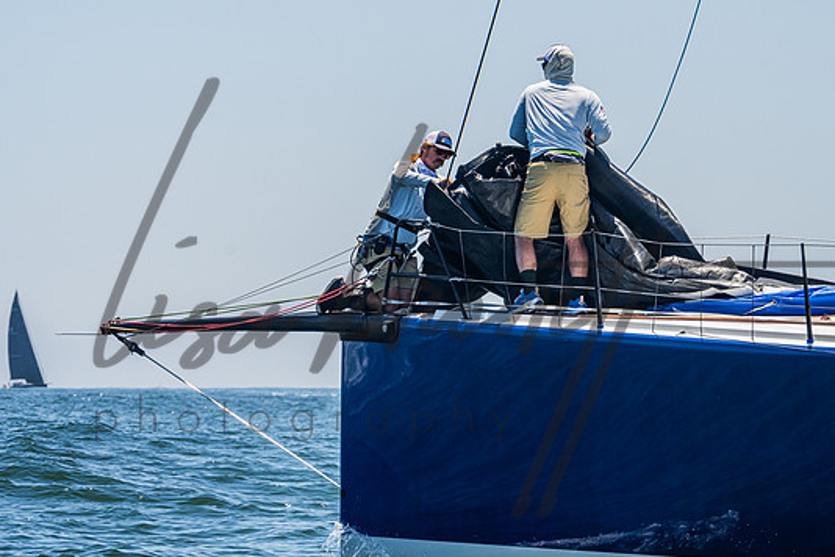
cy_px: 227
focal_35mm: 210
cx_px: 443
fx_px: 4870
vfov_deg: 6.5
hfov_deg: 9.8
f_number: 8
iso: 400
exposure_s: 1/1600
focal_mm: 155
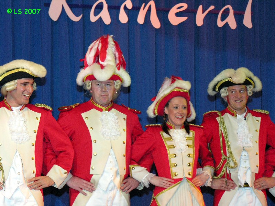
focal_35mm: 141
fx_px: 1120
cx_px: 138
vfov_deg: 10.5
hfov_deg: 14.0
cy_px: 103
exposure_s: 1/30
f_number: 4.3
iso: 200
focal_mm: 35.9
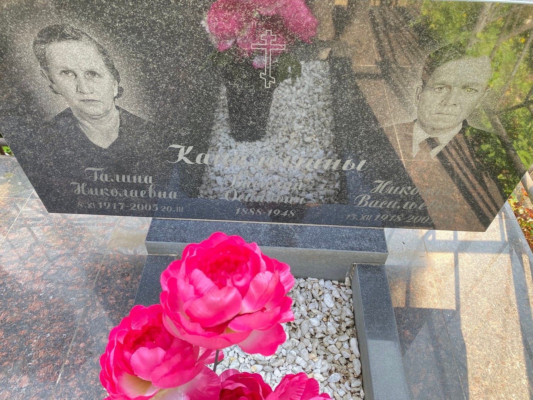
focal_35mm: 26
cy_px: 200
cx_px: 266
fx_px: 400
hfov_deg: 67.3
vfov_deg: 53.1
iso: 40
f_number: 1.8
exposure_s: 1/122
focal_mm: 4.25
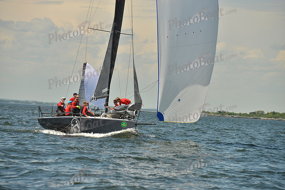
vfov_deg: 7.0
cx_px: 142
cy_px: 95
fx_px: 1544
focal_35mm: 195
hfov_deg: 10.5
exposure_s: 1/1600
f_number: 8
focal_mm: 195
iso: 280
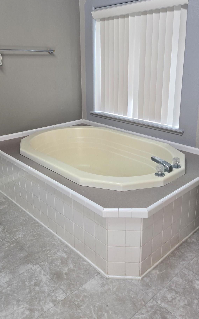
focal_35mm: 31
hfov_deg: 40.6
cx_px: 106
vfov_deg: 60.4
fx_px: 269
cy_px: 119
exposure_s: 1/180
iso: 100
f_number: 1.8
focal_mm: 5.4
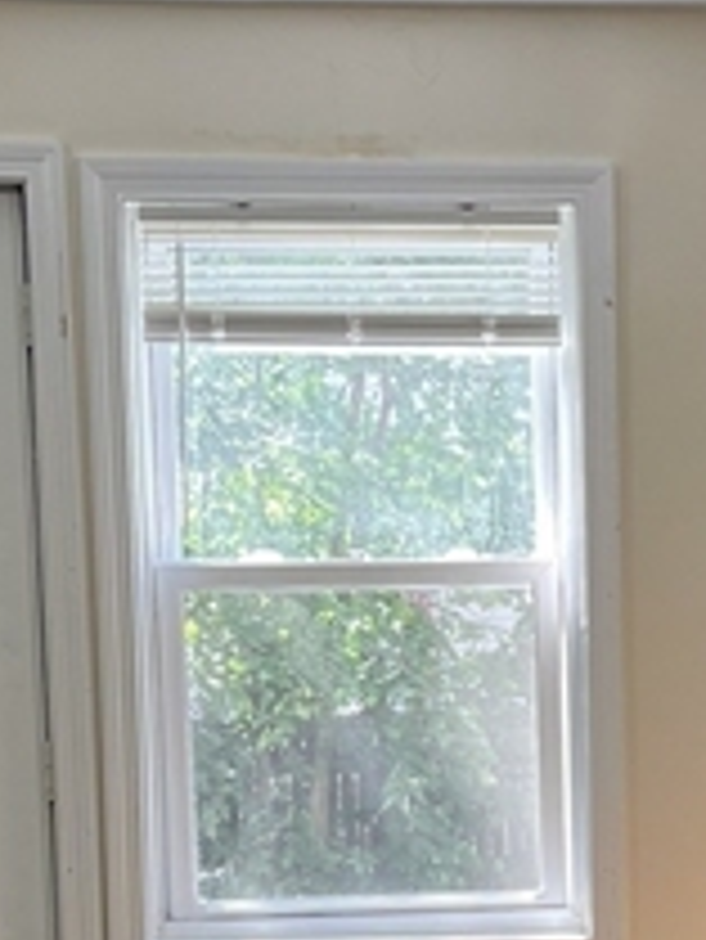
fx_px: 2499
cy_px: 877
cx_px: 746
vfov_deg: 20.8
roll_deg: +0.5
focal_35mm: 92
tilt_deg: -5.9
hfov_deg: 15.7
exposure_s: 1/120
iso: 125
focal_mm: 5.1
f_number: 1.6
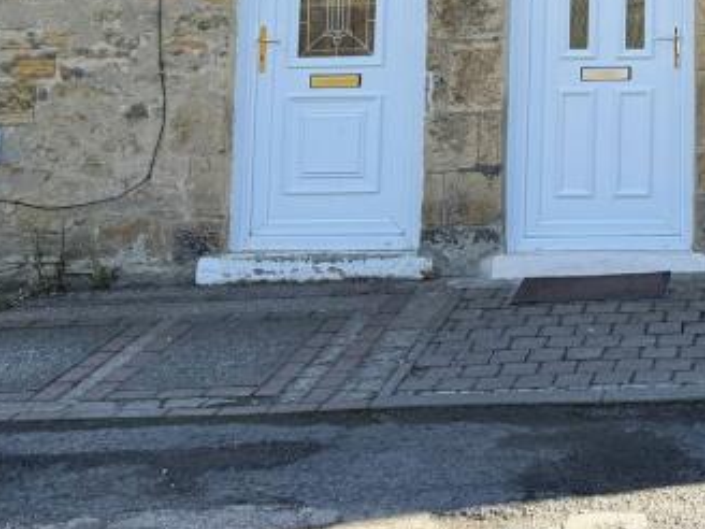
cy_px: -290
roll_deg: +0.2
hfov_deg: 24.0
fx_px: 1527
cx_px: 810
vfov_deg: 17.4
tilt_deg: +6.2
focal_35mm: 75
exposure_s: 1/757
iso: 100
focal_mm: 6.76
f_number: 1.78
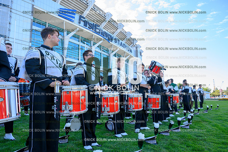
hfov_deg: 73.7
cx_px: 114
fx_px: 152
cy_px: 76
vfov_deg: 53.2
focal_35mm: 24
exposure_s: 1/400
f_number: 8
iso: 800
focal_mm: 24
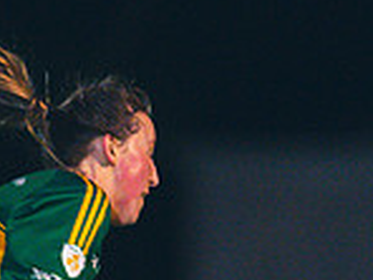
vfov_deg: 0.9
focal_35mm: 1682
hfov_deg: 1.2
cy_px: 481
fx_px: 18124
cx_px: 58
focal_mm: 400
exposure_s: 1/500
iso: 5000
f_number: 2.8
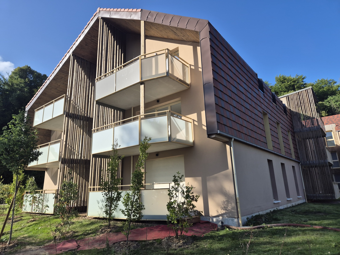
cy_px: 128
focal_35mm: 23
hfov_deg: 73.9
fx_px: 226
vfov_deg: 58.9
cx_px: 170
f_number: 1.8
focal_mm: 5.4
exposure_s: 1/1212
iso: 25
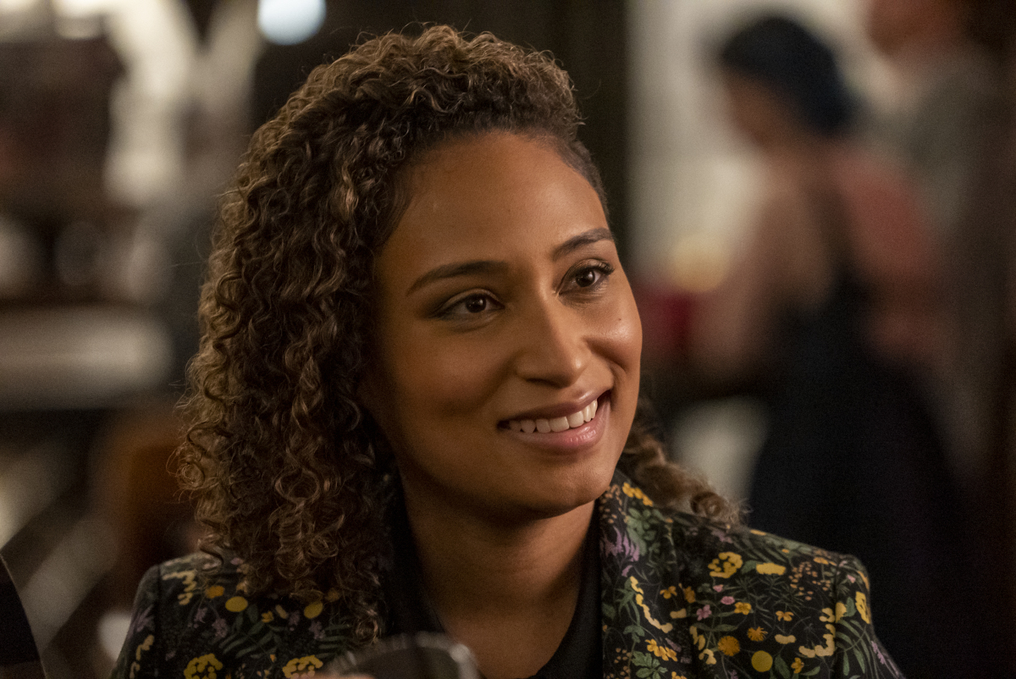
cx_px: 508
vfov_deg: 7.4
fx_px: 5253
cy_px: 340
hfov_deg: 11.0
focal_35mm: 186
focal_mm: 186
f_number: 4
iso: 20000
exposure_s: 1/125
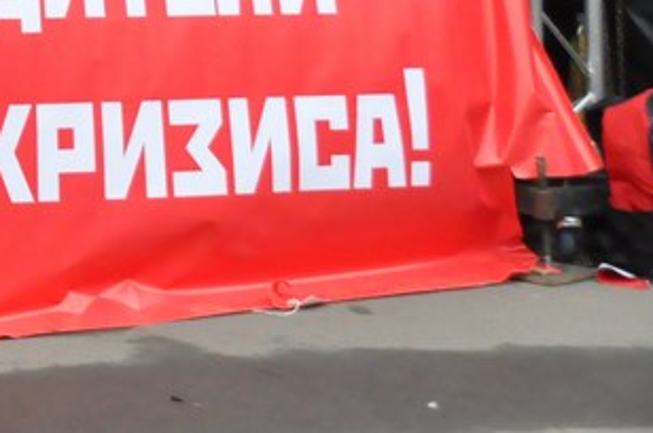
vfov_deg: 10.3
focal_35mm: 124
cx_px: -568
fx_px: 2245
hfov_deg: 14.3
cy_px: -380
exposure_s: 1/200
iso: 3200
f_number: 7.1
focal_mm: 22
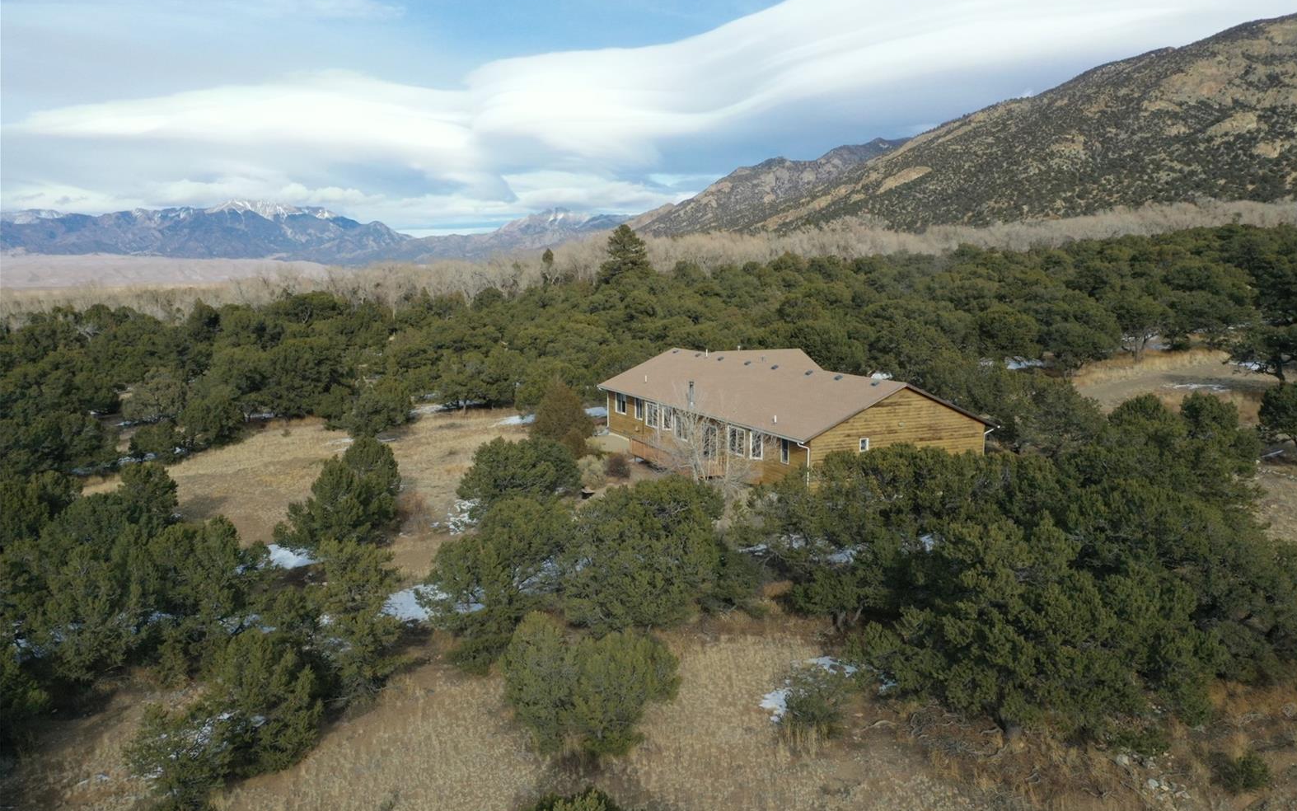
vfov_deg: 43.1
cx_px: 658
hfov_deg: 64.6
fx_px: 1025
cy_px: 426
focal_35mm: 29
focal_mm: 10.26
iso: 400
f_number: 11
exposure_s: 1/320
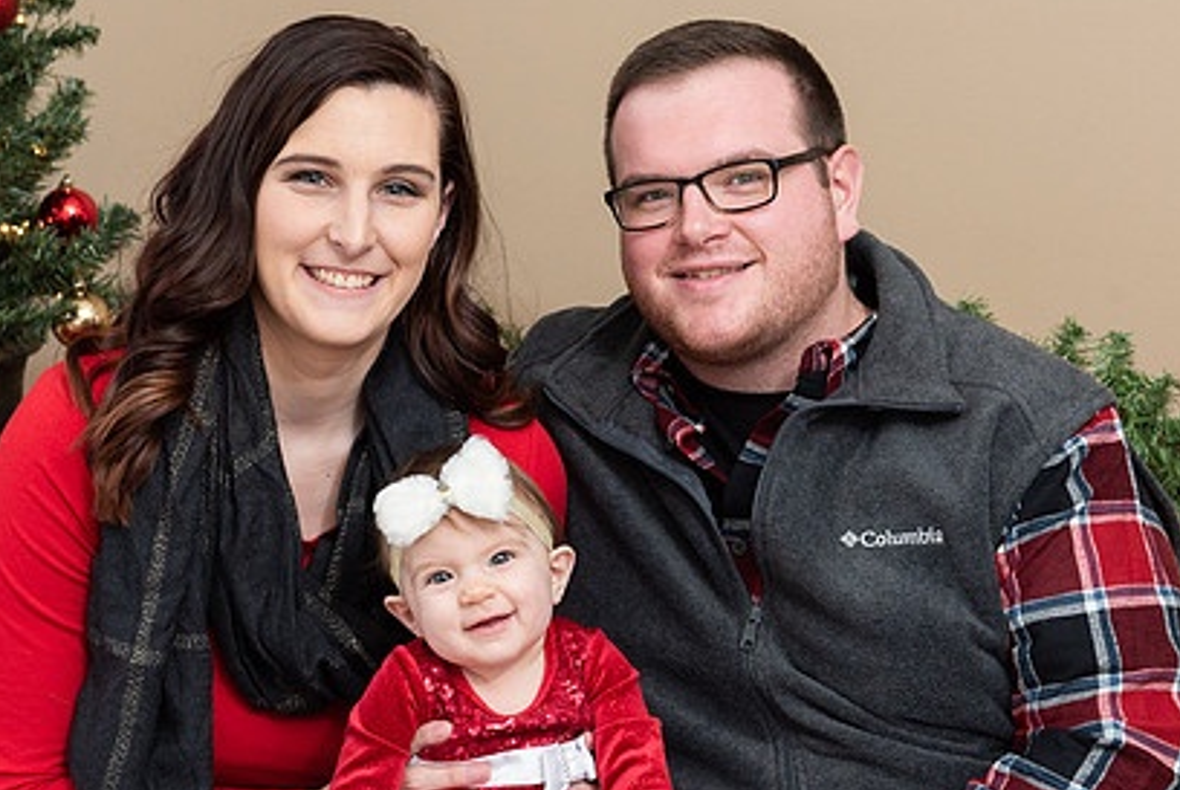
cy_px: 447
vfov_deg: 14.4
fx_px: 3117
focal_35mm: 95
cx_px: 555
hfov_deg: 21.4
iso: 1250
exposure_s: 1/200
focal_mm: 66
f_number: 5.6
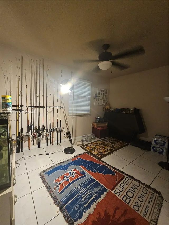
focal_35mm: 13
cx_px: 84
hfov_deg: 89.9
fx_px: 85
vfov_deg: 106.2
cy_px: 112
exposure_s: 1/24
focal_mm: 2.2
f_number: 2.2
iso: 640
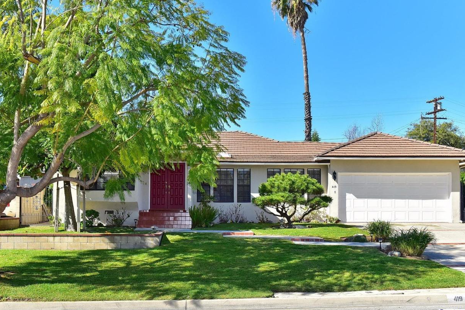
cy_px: 151
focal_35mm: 40
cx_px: 223
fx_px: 516
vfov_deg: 33.4
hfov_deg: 48.5
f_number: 5.6
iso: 800
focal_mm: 38
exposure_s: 1/3200
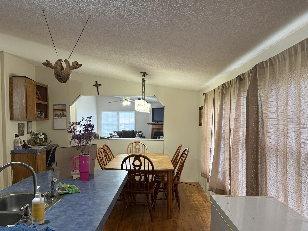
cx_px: 141
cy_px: 132
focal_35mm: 28
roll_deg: -0.5
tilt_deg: -3.4
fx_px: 249
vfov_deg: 49.6
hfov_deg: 63.3
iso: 320
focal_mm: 6.76
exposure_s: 1/60
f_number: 1.78
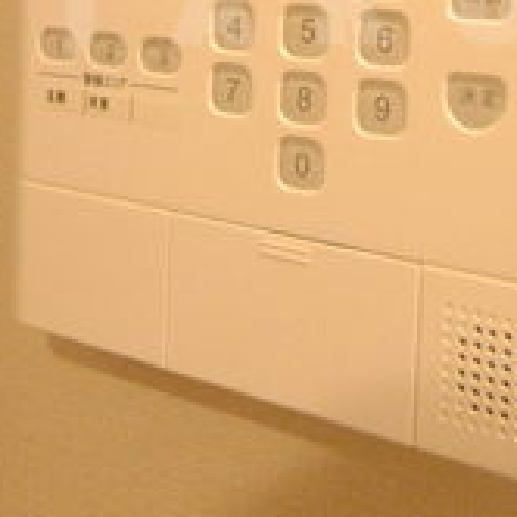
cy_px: 9
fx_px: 997
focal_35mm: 59
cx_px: 327
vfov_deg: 27.5
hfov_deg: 28.9
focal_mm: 12
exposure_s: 1/40
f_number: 5
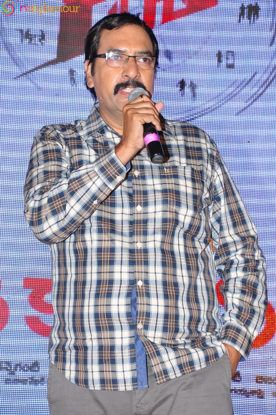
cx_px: 138
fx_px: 1557
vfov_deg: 15.2
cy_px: 208
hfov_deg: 10.1
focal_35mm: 135
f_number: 9
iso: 400
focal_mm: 90
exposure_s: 1/125
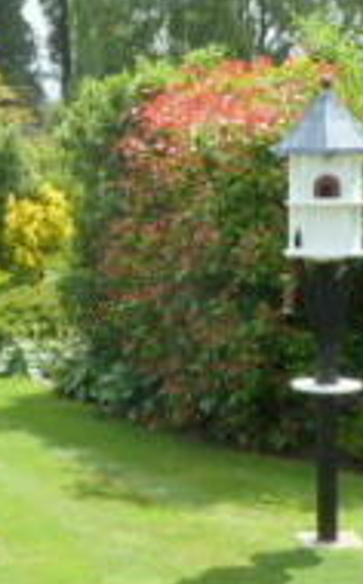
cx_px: 20
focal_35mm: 88
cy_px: 229
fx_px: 1399
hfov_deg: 14.6
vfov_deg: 23.5
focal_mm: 4.4
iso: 80
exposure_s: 1/400
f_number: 4
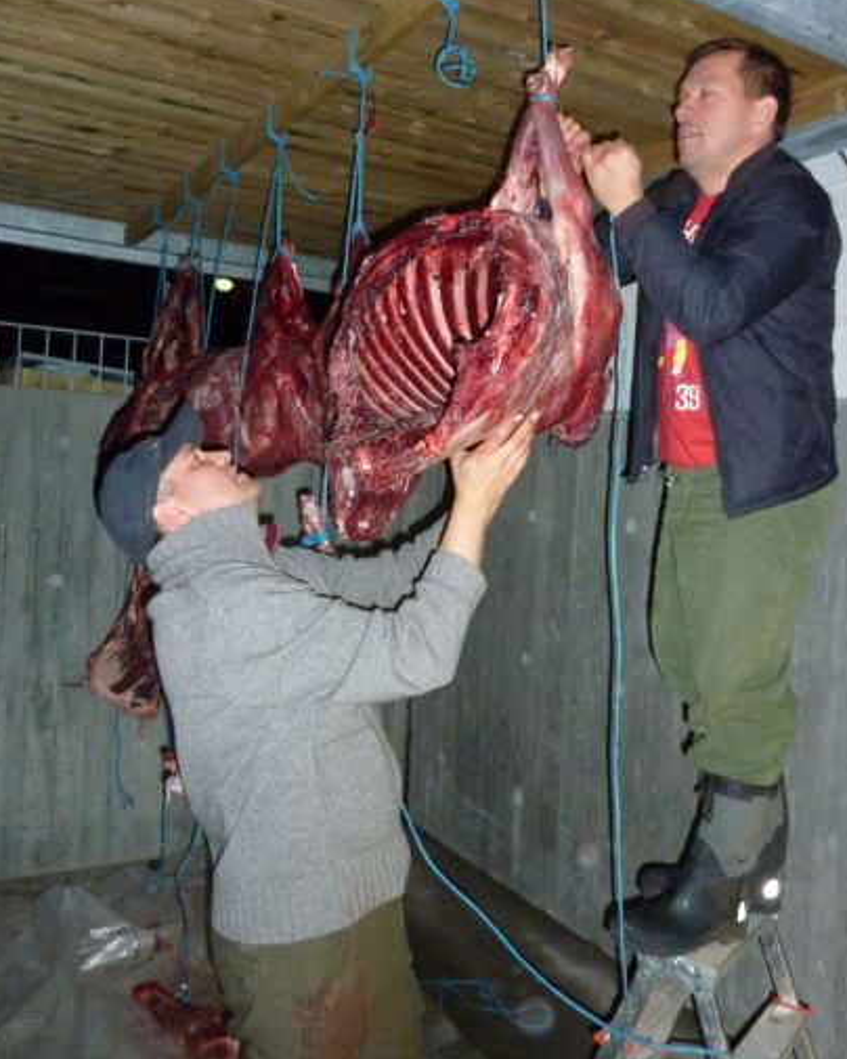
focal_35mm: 29
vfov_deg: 60.3
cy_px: 482
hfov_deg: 50.0
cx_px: 428
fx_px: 909
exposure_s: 1/60
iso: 400
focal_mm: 4.1
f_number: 3.3
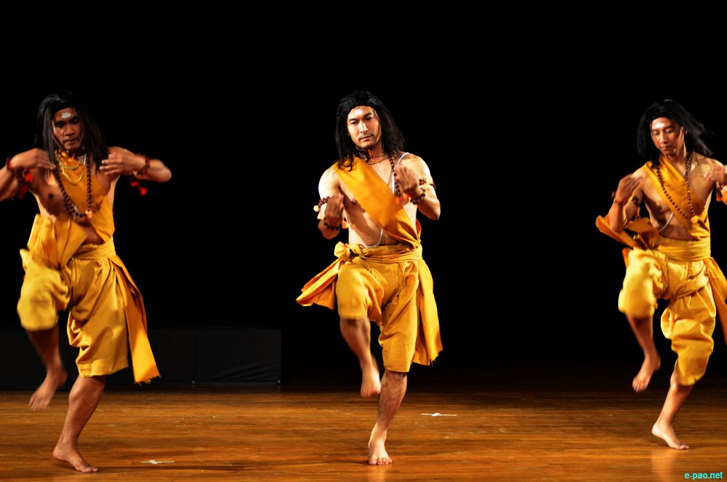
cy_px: 241
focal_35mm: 105
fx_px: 2116
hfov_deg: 19.5
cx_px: 364
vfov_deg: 13.0
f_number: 4
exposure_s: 1/80
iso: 1600
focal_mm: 70
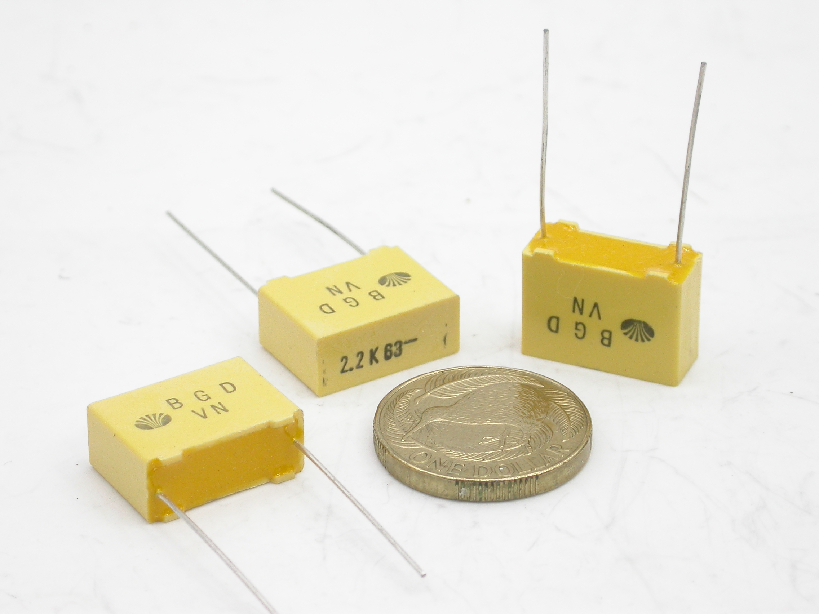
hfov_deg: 13.1
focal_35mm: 151
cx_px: 410
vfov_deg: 9.8
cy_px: 307
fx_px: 3573
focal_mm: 31.3
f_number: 5
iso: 100
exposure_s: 1/60
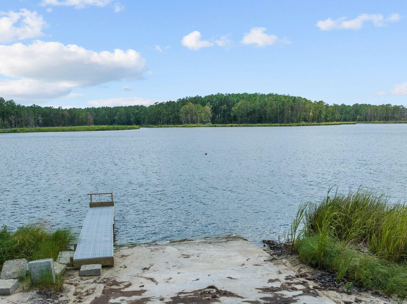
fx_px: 411
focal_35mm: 35
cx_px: 199
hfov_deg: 52.7
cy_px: 205
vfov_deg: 40.1
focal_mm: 12.29
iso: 400
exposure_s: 1/1000
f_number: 5.6
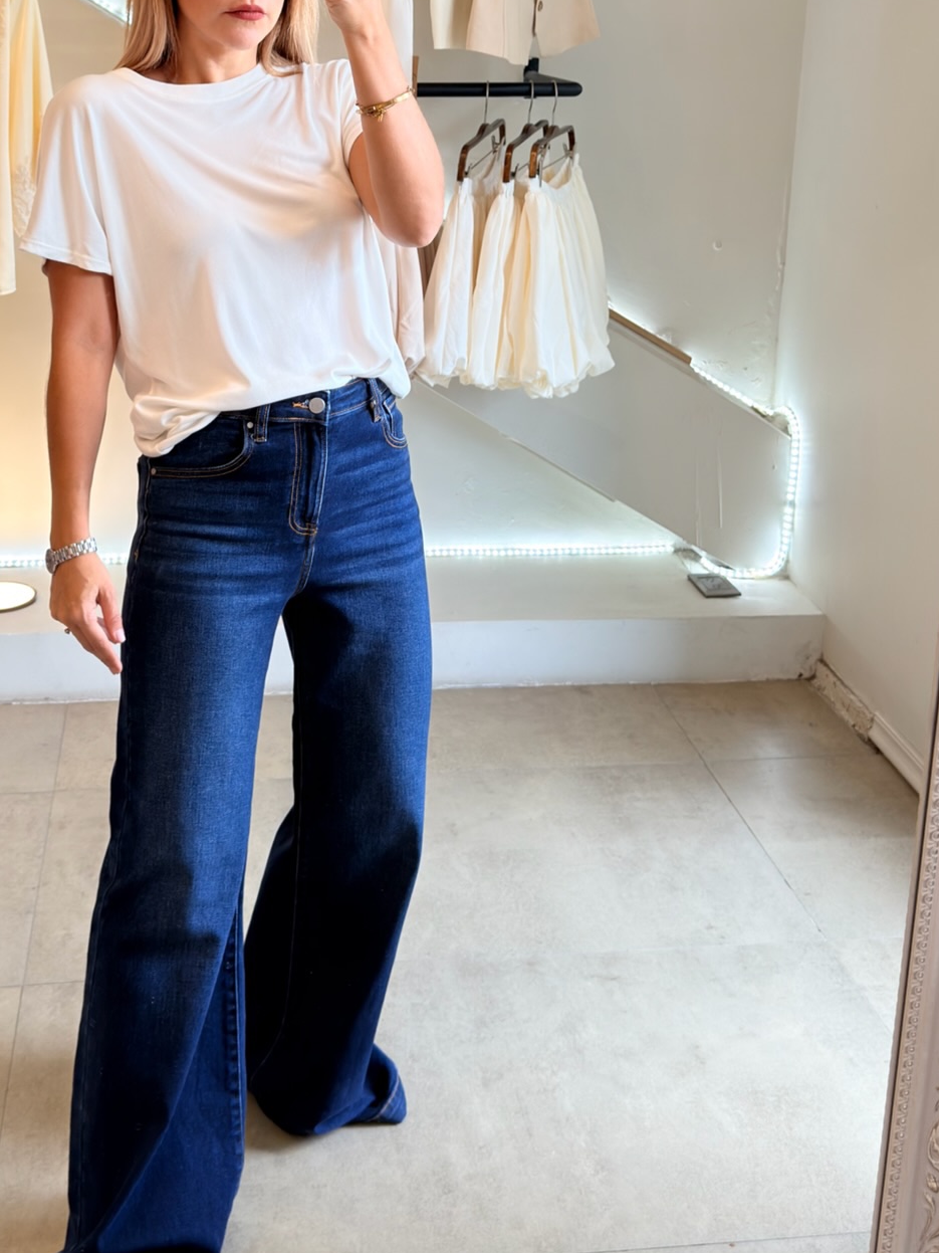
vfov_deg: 40.4
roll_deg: +0.2
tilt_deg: -19.8
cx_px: 337
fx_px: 1664
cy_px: 367
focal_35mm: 46
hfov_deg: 31.3
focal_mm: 6.76
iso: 64
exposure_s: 1/120
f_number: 1.78
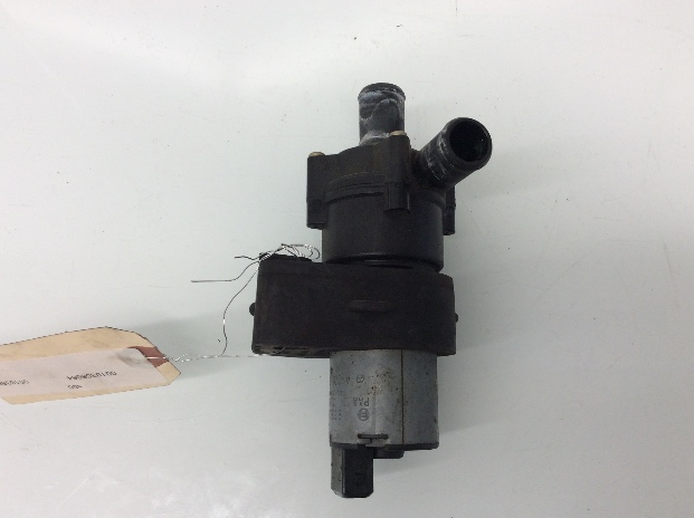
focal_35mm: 33
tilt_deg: -76.8
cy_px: 265
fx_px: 661
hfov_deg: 55.4
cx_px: 349
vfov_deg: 42.8
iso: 40
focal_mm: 3.3
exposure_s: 1/60
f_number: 2.4
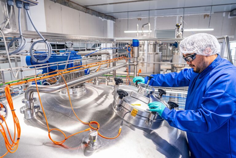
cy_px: 79
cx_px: 118
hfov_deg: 72.9
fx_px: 160
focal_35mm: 24
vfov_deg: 52.4
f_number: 3.2
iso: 320
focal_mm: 24
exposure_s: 1/40
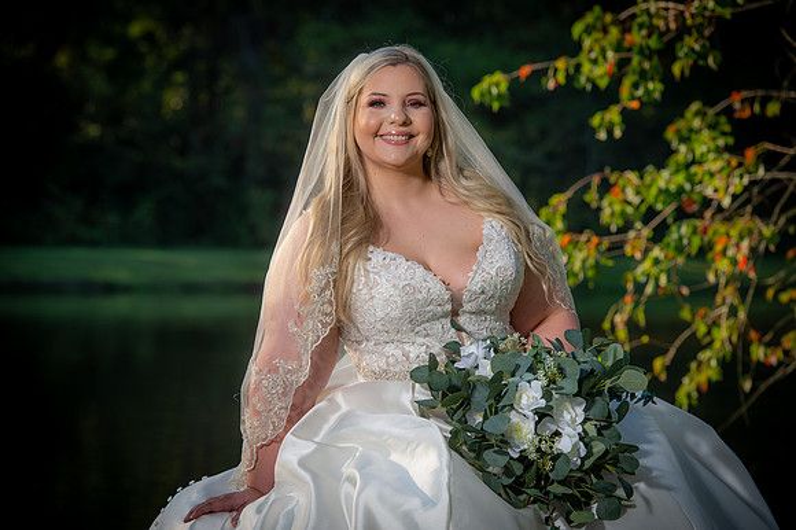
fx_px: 3315
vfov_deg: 9.1
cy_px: 265
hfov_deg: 13.7
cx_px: 398
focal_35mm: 150
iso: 125
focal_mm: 150
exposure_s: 1/160
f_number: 6.3
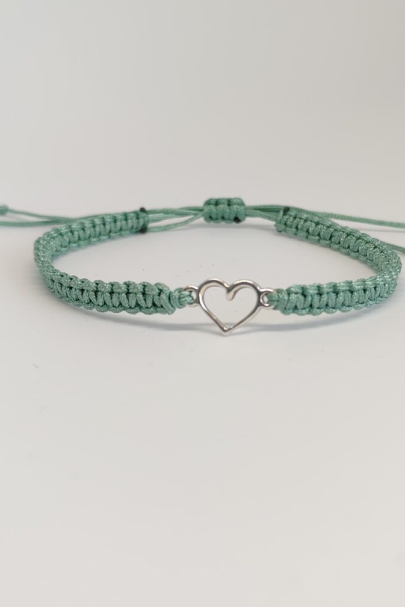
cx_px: 229
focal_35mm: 57
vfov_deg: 35.0
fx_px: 961
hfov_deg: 23.8
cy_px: 307
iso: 160
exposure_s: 1/125
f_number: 1.9
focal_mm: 6.12
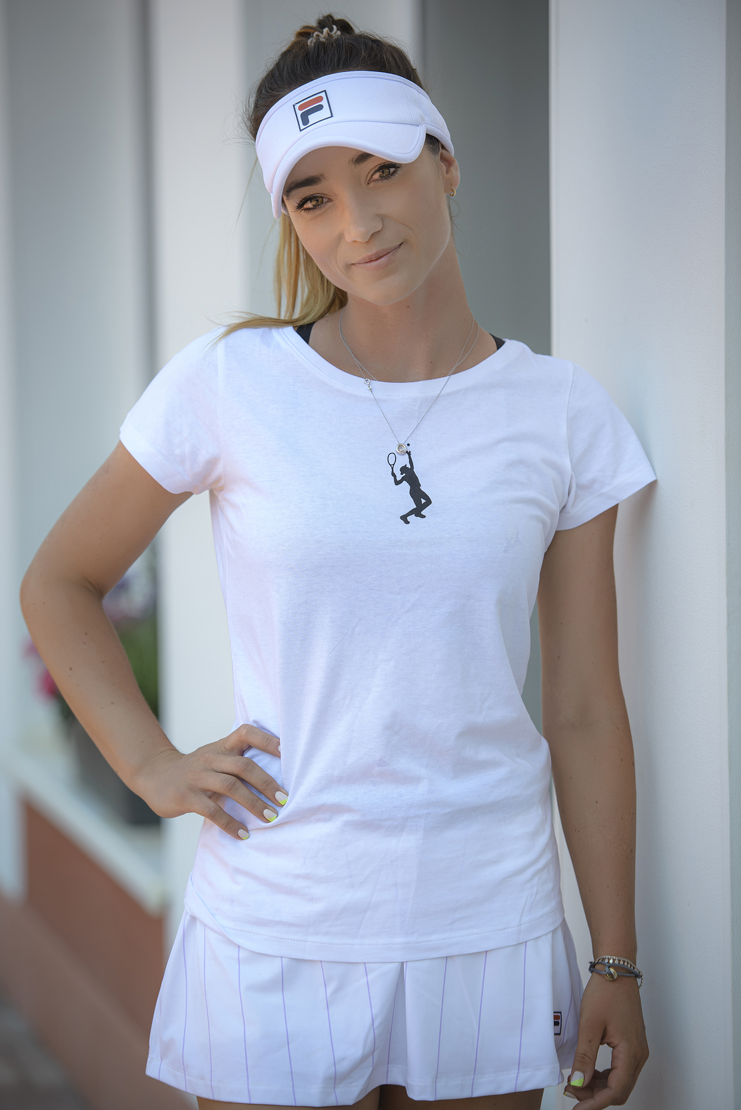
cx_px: 370
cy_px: 555
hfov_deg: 9.8
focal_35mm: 140
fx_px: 4319
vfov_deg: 14.6
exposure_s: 1/1000
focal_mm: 140
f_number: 3.2
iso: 160
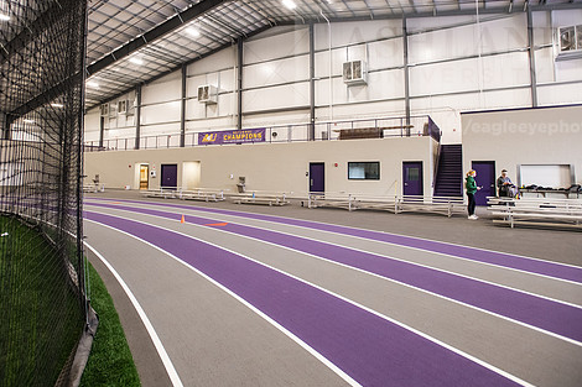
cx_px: 258
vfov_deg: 58.9
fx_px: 339
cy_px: 153
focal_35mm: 21
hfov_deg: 80.9
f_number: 4
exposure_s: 1/160
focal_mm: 17
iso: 1600
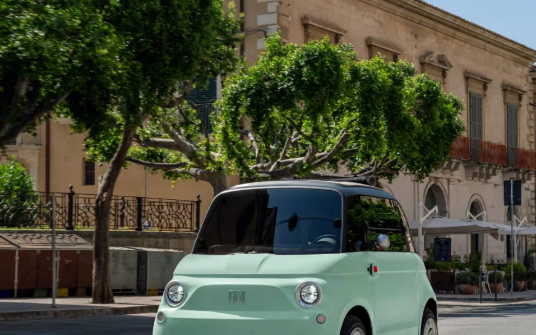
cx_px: 372
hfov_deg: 26.9
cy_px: 185
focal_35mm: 76
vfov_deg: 17.1
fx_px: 1110
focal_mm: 44
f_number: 13
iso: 64
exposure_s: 1/80
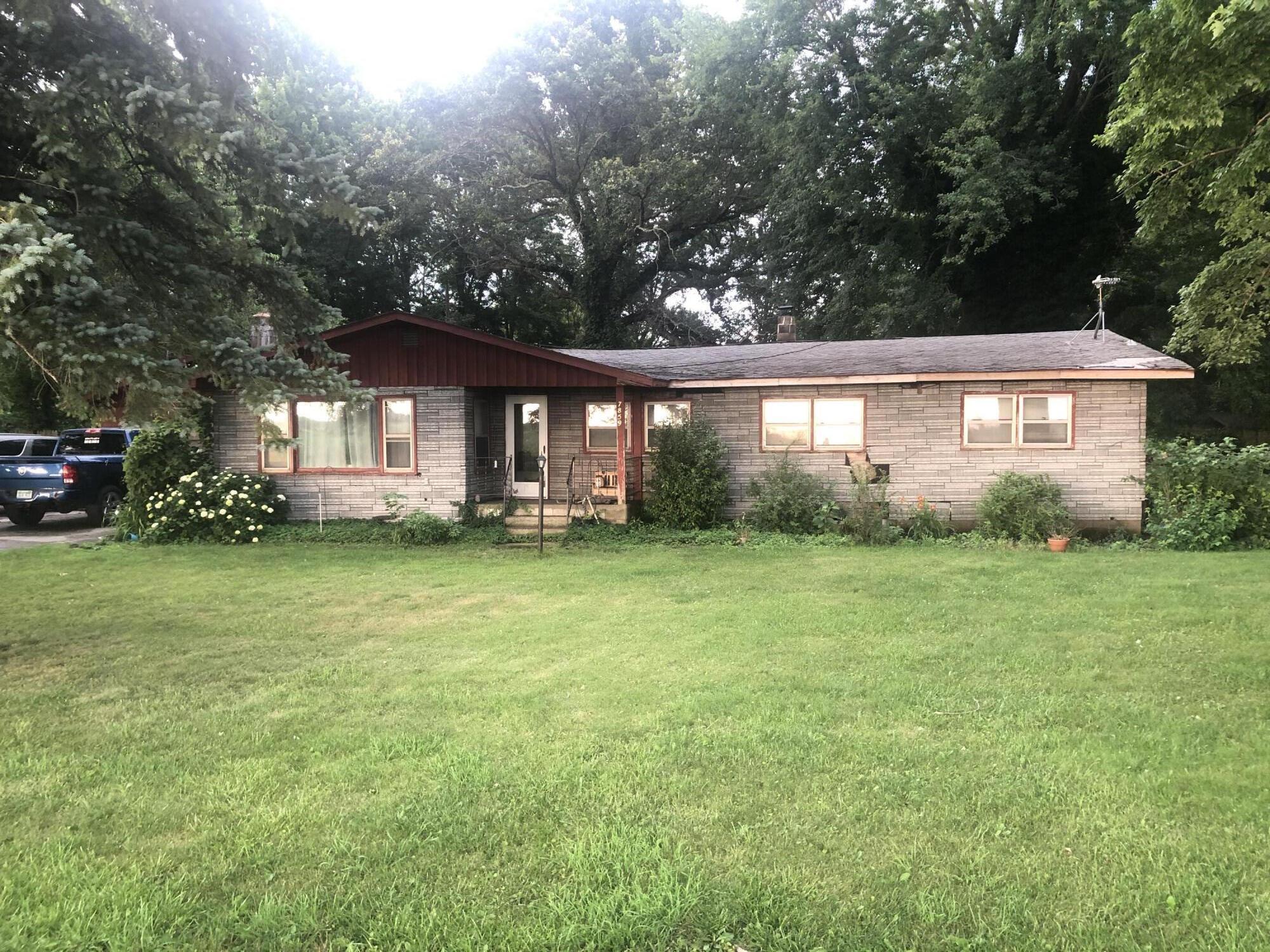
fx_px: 1027
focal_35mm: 28
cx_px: 635
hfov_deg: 63.4
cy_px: 476
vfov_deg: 49.7
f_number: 1.8
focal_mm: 3.99
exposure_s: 1/15
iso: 40
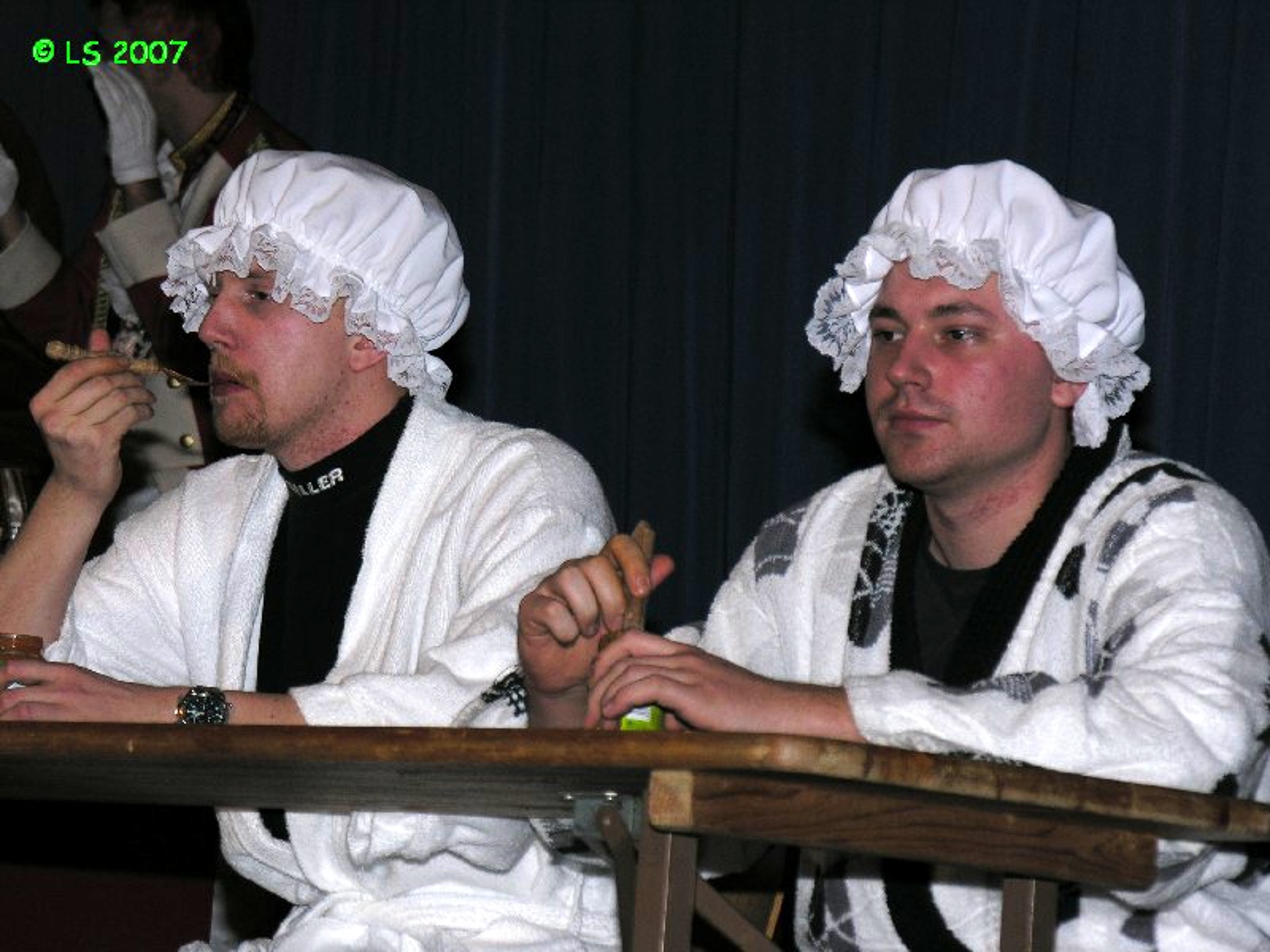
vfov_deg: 8.5
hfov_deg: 11.3
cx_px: 635
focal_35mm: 175
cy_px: 476
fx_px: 6420
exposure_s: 1/120
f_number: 4
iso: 50
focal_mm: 44.5
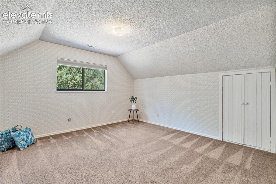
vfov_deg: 72.0
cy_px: 92
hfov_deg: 95.0
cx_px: 138
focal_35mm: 16
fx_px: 126
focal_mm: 11
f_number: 8
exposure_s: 1
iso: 250
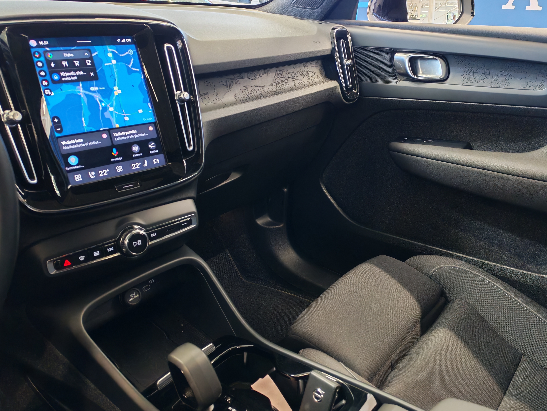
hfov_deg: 60.0
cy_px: 206
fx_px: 474
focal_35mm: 30
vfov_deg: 46.8
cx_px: 274
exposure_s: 1/50
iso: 1600
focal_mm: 6.12
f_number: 1.9
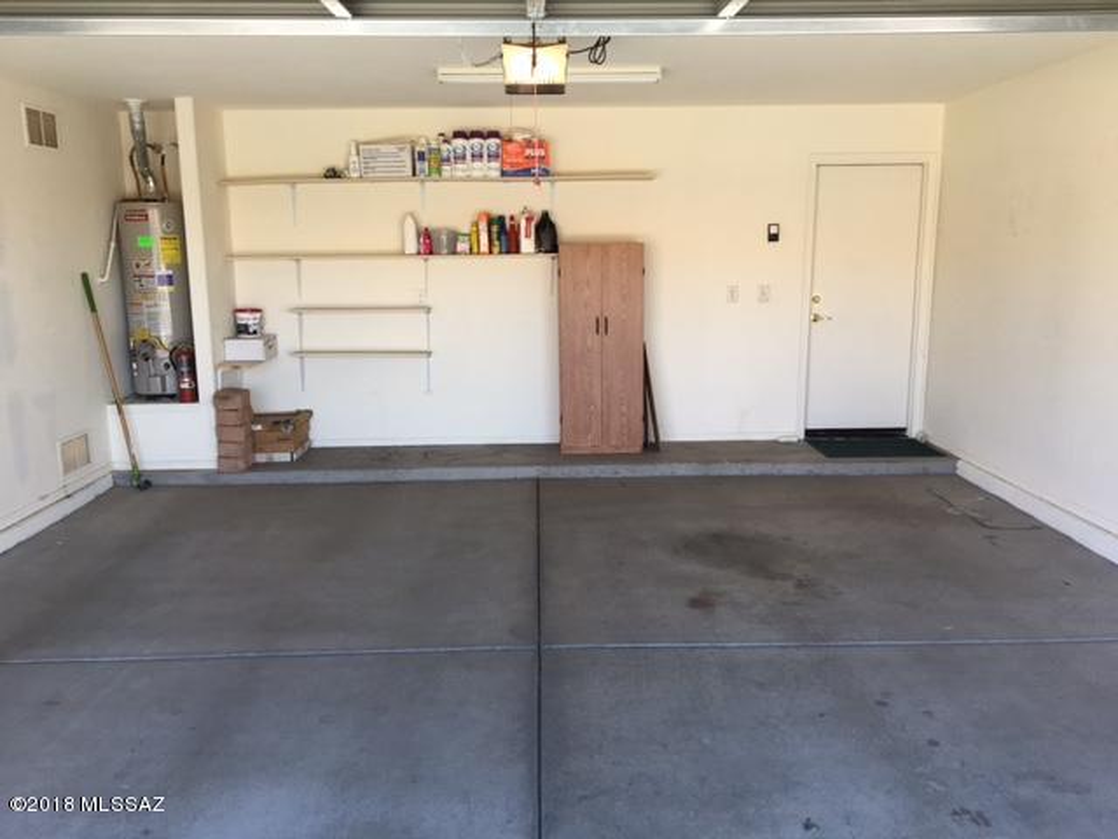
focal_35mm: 29
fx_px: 937
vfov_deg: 48.2
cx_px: 559
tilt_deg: -10.9
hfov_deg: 61.7
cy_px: 420
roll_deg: +1.3
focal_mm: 4.15
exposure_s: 1/120
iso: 32
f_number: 2.2
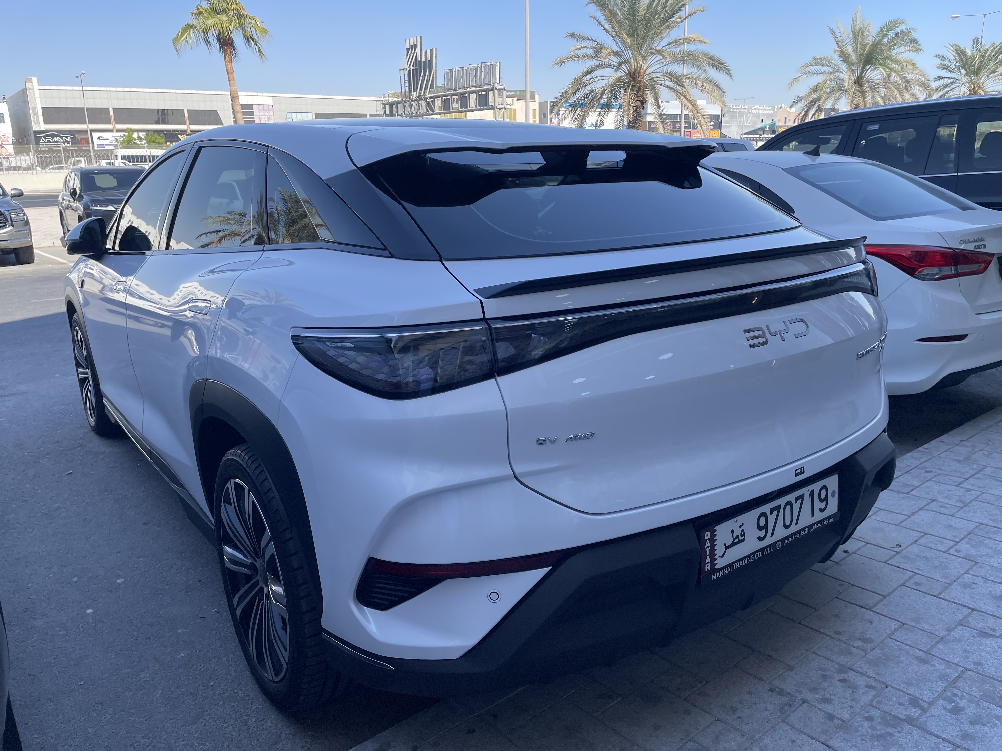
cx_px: 501
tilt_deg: -16.2
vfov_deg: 53.1
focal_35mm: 26
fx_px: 753
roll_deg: +1.8
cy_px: 376
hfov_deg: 67.3
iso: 32
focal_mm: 4.2
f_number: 1.6
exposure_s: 1/917
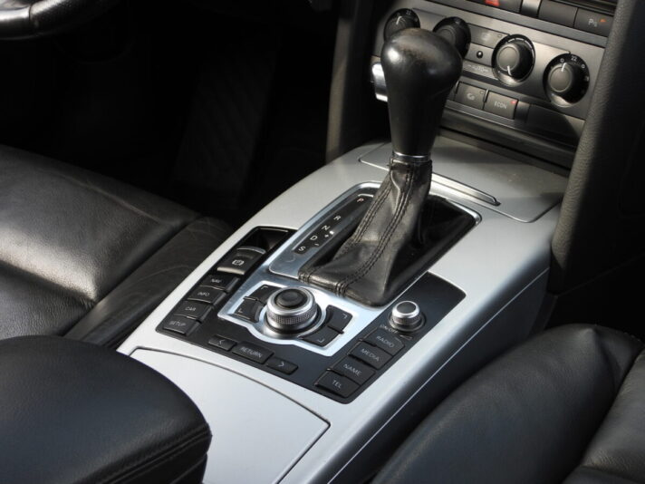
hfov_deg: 24.4
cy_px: 242
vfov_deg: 18.4
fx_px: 1491
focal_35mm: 80
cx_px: 322
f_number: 3.5
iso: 100
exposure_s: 1/160
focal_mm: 14.4
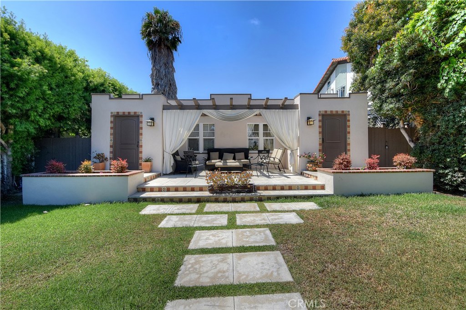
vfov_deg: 77.3
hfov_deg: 100.4
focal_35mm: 15
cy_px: 155
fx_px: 194
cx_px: 233
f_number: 9
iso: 200
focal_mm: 10
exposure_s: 1/640
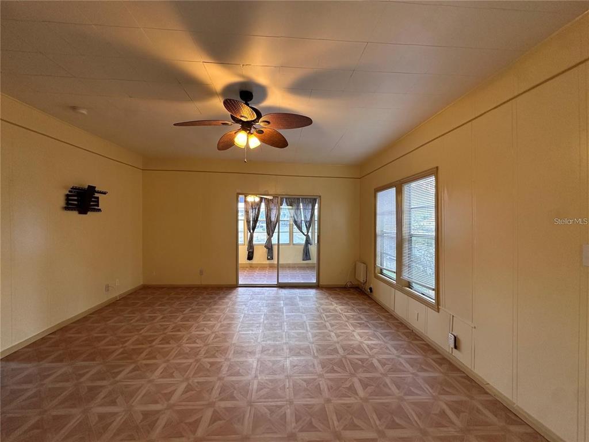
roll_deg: -0.7
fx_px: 238
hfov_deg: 102.1
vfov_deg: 85.7
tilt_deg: +0.4
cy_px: 221
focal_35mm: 14
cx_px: 294
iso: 160
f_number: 2.2
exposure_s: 1/60
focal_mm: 2.22
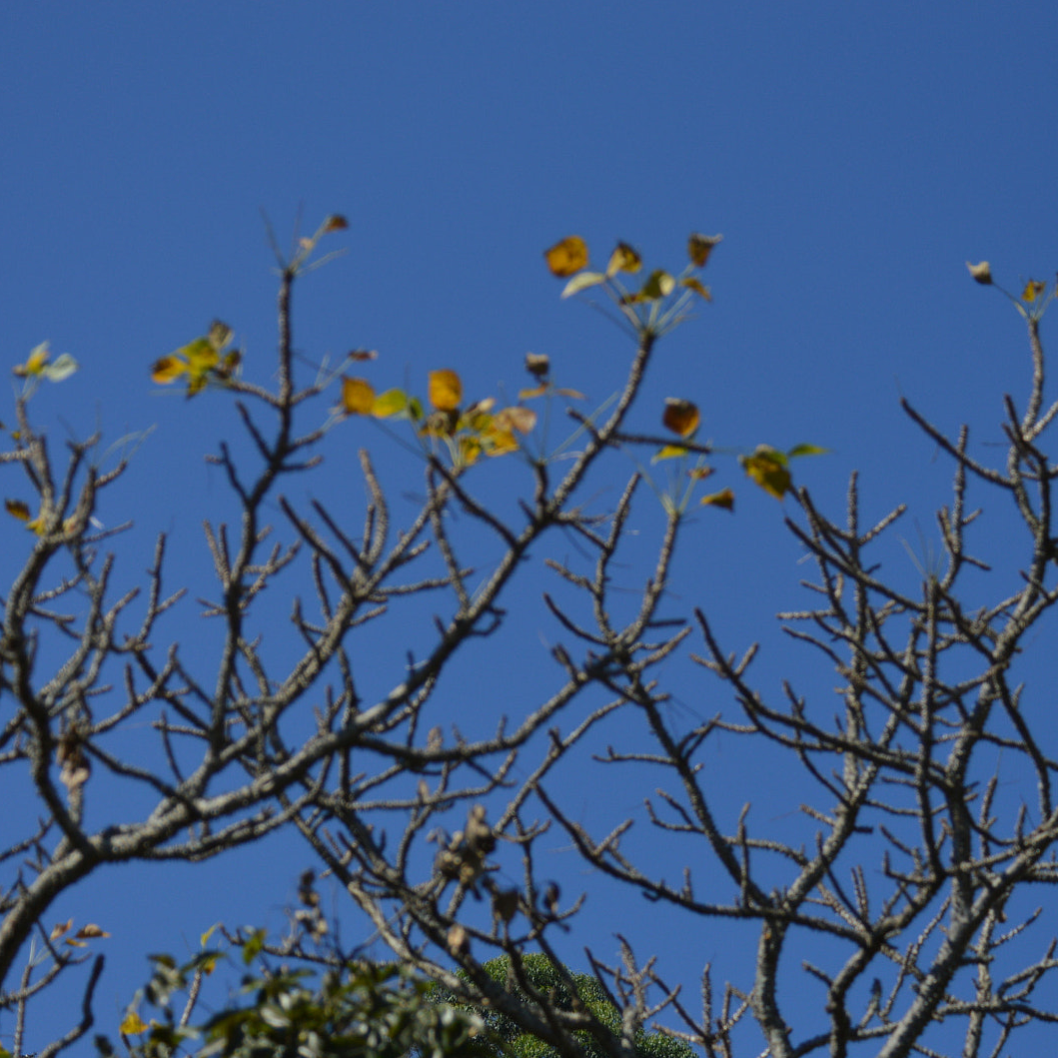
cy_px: 529
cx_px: 515
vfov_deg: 11.3
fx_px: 5325
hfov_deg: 11.3
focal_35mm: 154
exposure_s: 1/2000
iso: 200
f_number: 5.6
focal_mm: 80
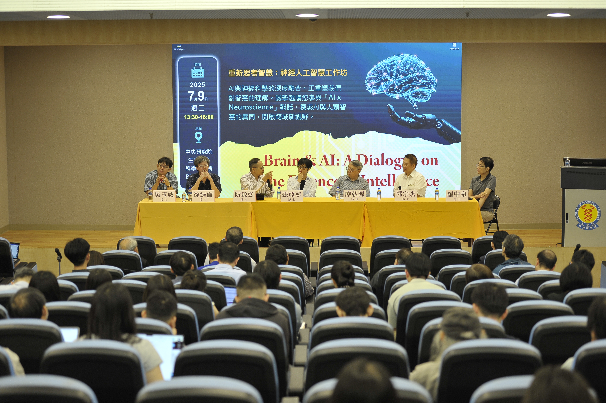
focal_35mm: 70
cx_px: 303
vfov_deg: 19.4
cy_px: 202
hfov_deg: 28.9
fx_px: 1178
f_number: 2.8
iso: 1000
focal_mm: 70
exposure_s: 1/125
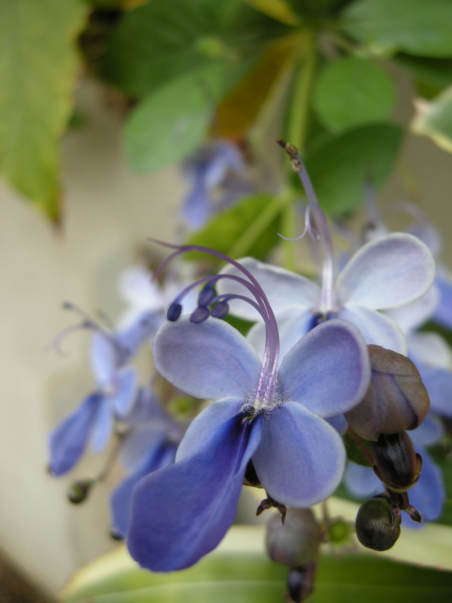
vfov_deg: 52.6
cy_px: 302
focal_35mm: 35
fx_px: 609
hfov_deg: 40.7
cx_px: 226
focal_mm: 7.5
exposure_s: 1/85
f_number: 3
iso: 64
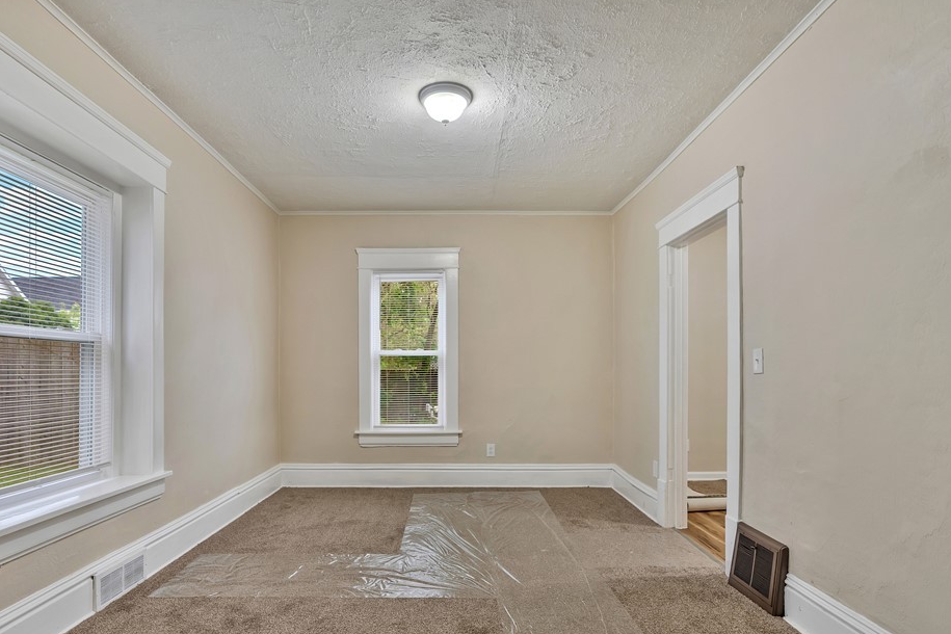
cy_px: 366
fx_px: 502
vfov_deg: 64.2
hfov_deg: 86.8
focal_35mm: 19
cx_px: 447
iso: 400
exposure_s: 1/40
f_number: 3.2
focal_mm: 16
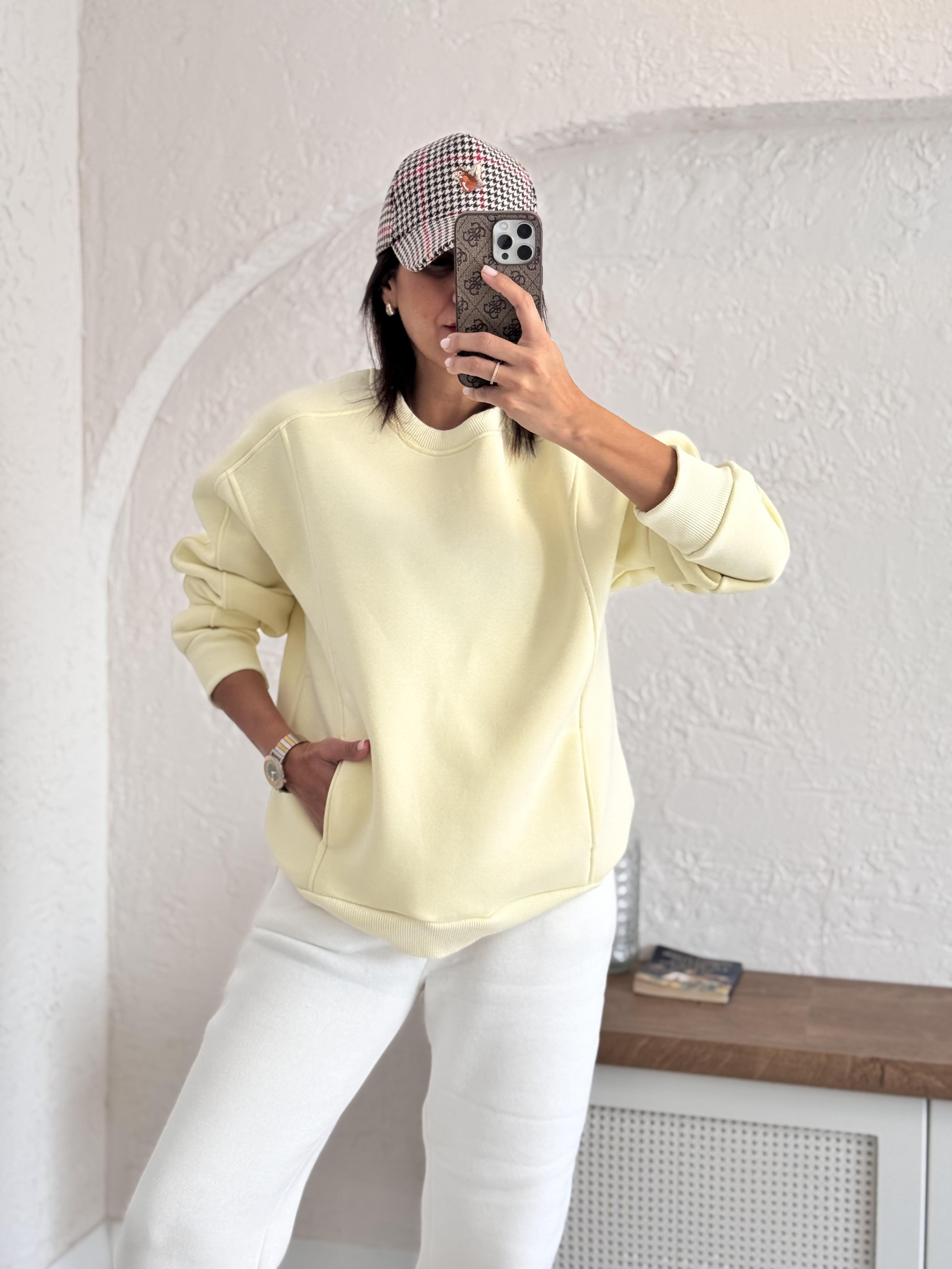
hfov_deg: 30.3
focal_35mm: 48
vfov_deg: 39.7
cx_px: 476
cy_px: 634
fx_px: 1760
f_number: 1.78
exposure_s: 1/170
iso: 64
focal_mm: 6.76
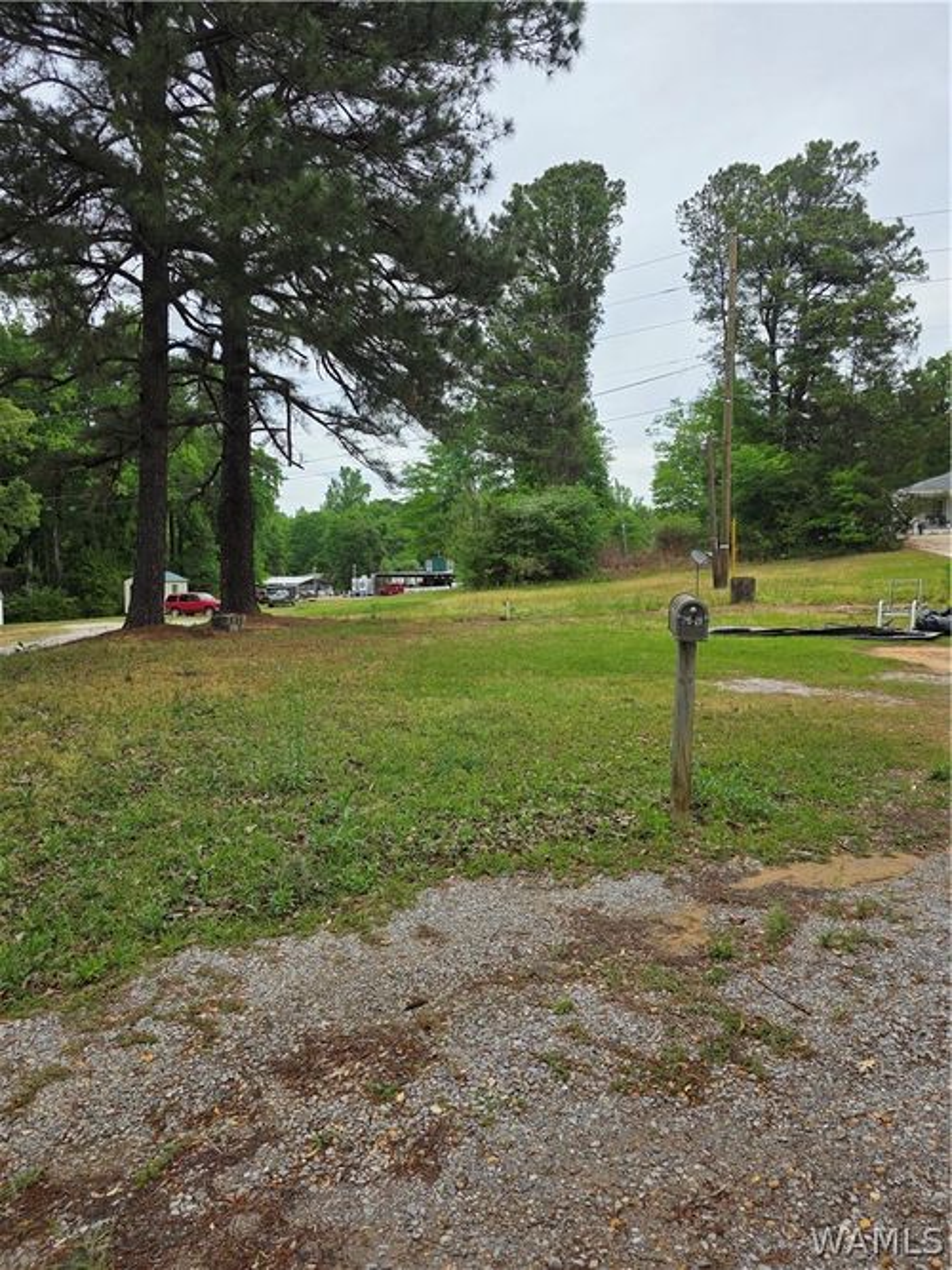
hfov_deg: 58.9
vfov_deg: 73.9
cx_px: 476
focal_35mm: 23
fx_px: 844
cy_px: 635
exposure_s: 1/3521
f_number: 1.7
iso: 80
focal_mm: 6.3
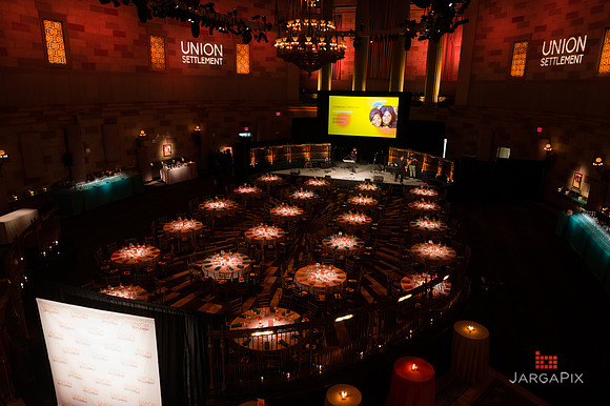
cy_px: 203
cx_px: 305
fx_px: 406
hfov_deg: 73.8
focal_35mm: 24
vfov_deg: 53.1
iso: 3200
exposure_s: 1/125
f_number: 4
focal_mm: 24
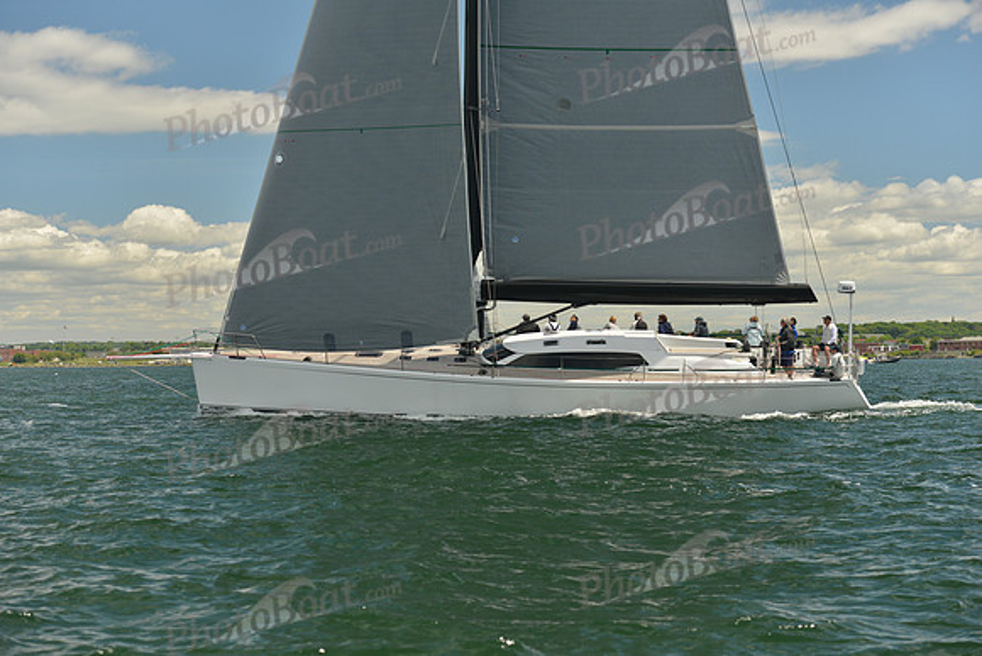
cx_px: 491
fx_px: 1910
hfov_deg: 28.8
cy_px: 328
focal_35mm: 70
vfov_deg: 19.5
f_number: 5
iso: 400
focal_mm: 70
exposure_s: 1/800
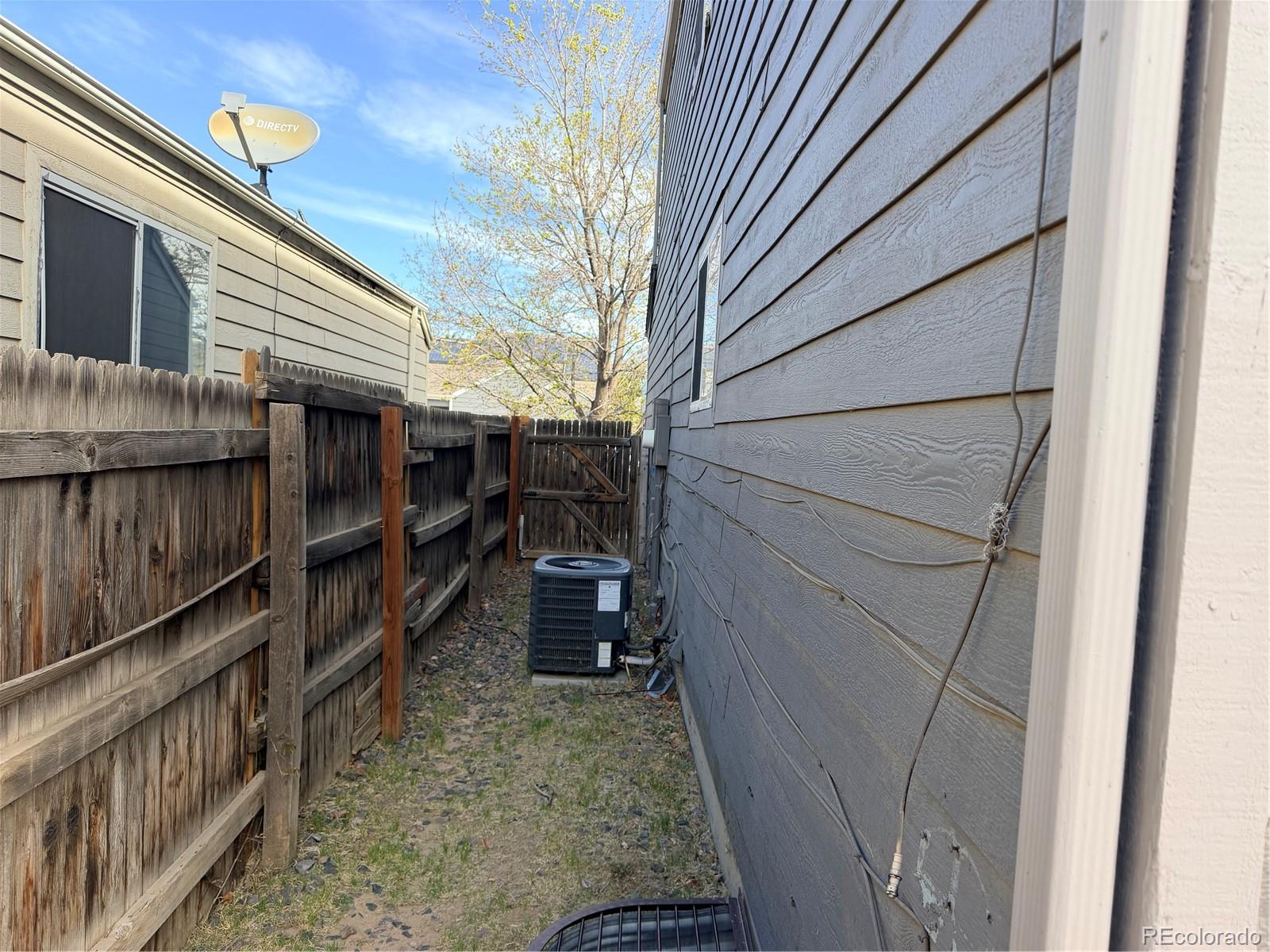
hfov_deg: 71.6
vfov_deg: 56.8
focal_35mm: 24
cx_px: 635
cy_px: 476
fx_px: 881
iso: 100
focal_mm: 6.76
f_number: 1.78
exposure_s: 1/1106
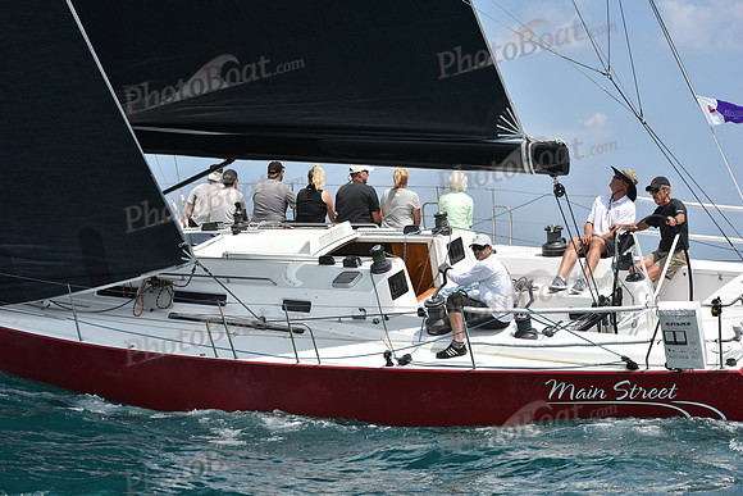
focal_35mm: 82
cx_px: 372
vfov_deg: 16.7
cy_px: 248
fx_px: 1693
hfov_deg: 24.8
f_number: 8
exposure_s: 1/1250
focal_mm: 82
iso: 250
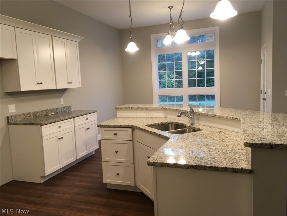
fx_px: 240
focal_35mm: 29
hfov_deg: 61.7
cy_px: 108
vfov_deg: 48.2
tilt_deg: -7.7
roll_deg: +3.3
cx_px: 144
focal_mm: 4.15
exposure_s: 1/30
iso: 50
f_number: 2.2
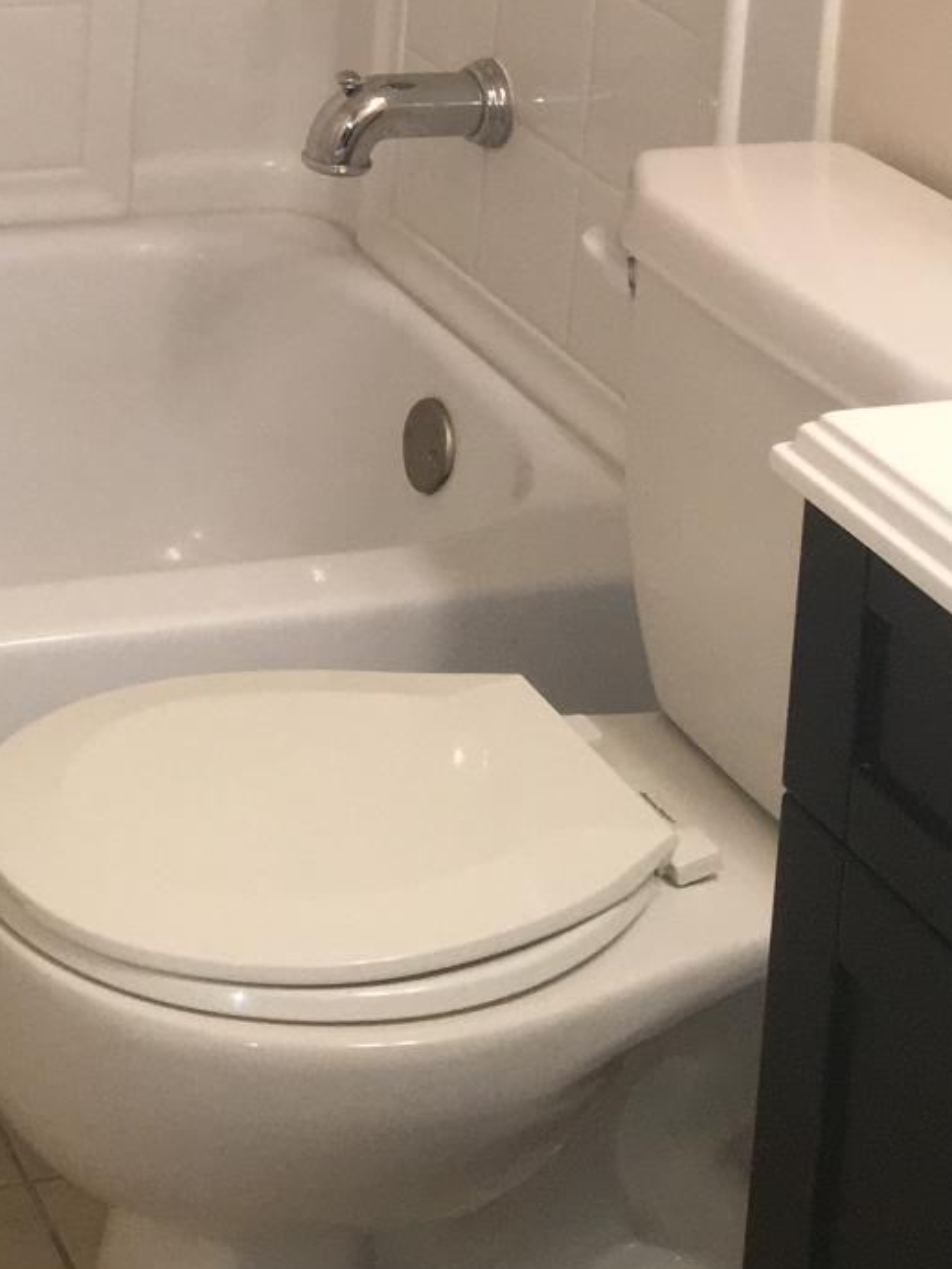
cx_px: -70
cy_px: -372
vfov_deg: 21.2
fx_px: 3078
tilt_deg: -9.0
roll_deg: -2.0
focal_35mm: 84
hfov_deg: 17.1
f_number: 2.2
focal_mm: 4.15
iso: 64
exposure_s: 1/30
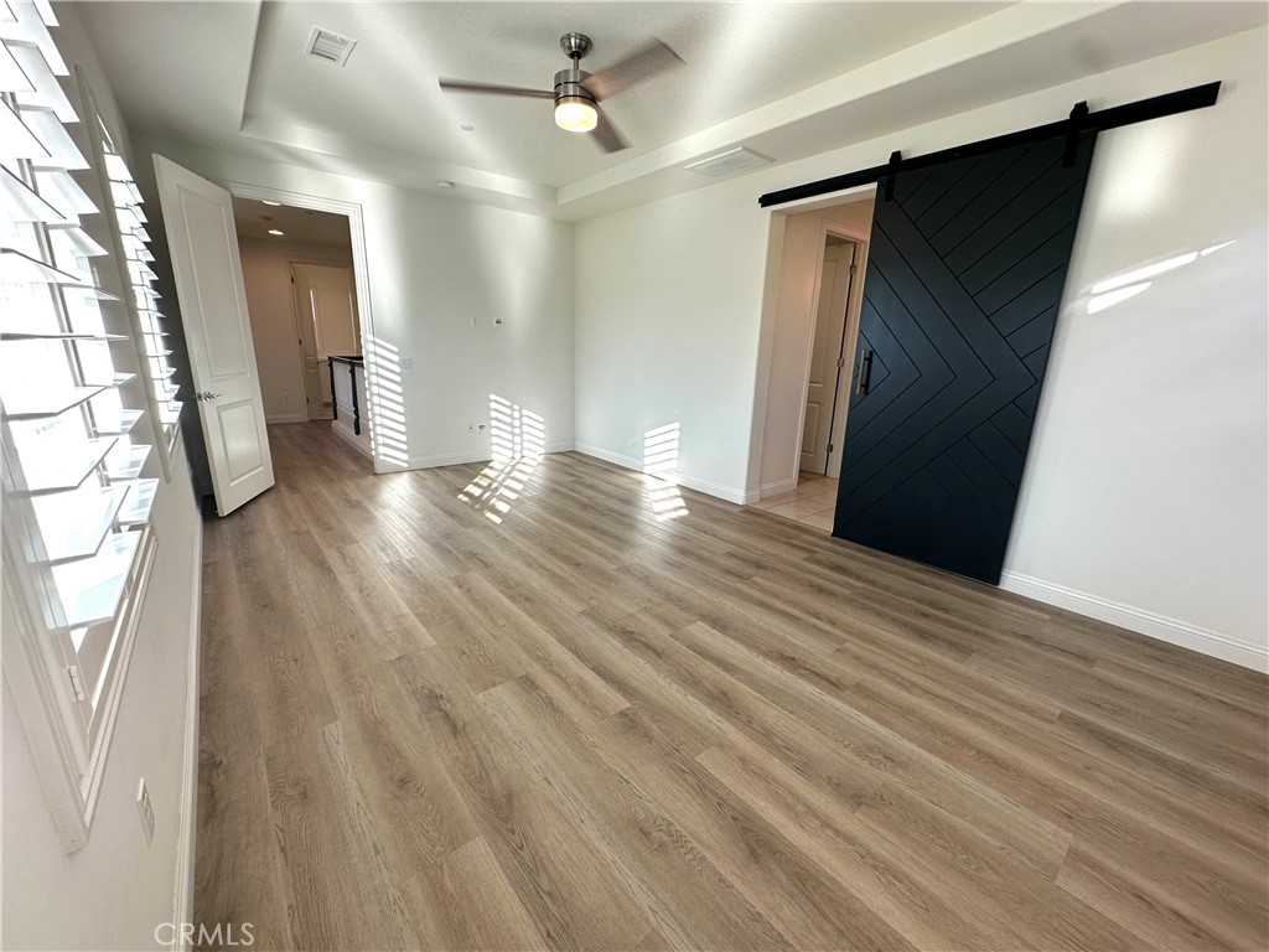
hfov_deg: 102.1
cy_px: 476
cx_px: 634
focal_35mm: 14
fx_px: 513
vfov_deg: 85.7
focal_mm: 2.22
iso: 64
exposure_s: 1/120
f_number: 2.2
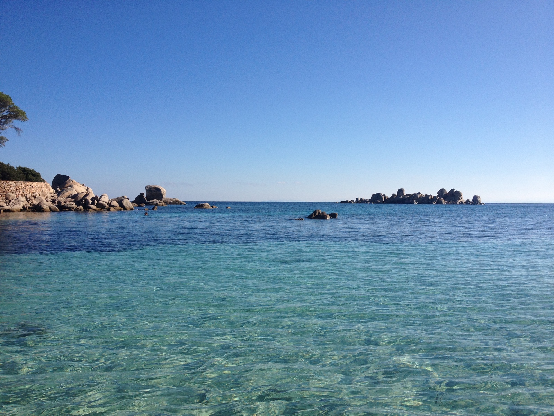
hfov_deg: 52.6
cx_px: 277
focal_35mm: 35
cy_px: 208
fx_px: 560
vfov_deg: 40.7
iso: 64
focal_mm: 4.28
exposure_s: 1/2632
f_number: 2.4
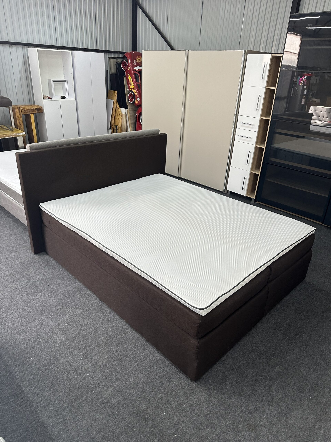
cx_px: 166
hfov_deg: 56.8
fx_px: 306
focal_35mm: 24
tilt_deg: -26.7
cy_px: 221
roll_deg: -4.0
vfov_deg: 71.6
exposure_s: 1/121
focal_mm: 6.86
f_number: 1.78
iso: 160
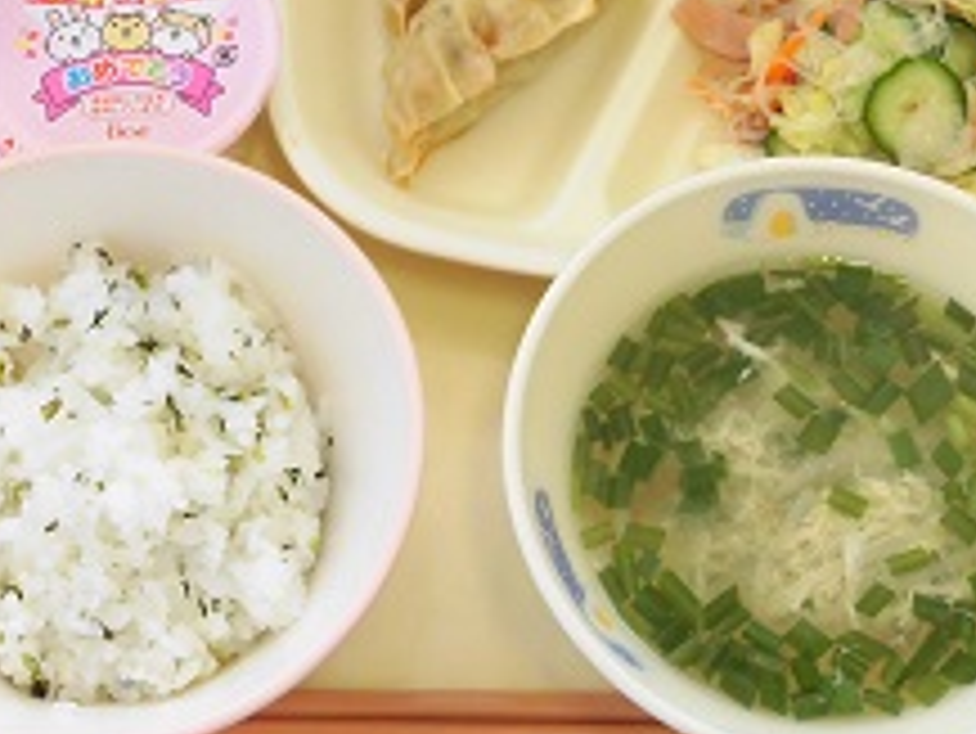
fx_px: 2313
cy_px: 261
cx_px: 441
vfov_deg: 18.0
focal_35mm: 82
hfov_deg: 23.8
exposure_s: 1/60
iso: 160
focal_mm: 7.72
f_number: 3.8
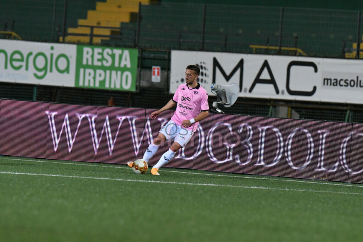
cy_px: 121
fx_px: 6050
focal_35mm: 600
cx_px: 182
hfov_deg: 3.4
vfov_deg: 2.3
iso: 4000
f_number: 2.8
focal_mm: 400
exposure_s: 1/800
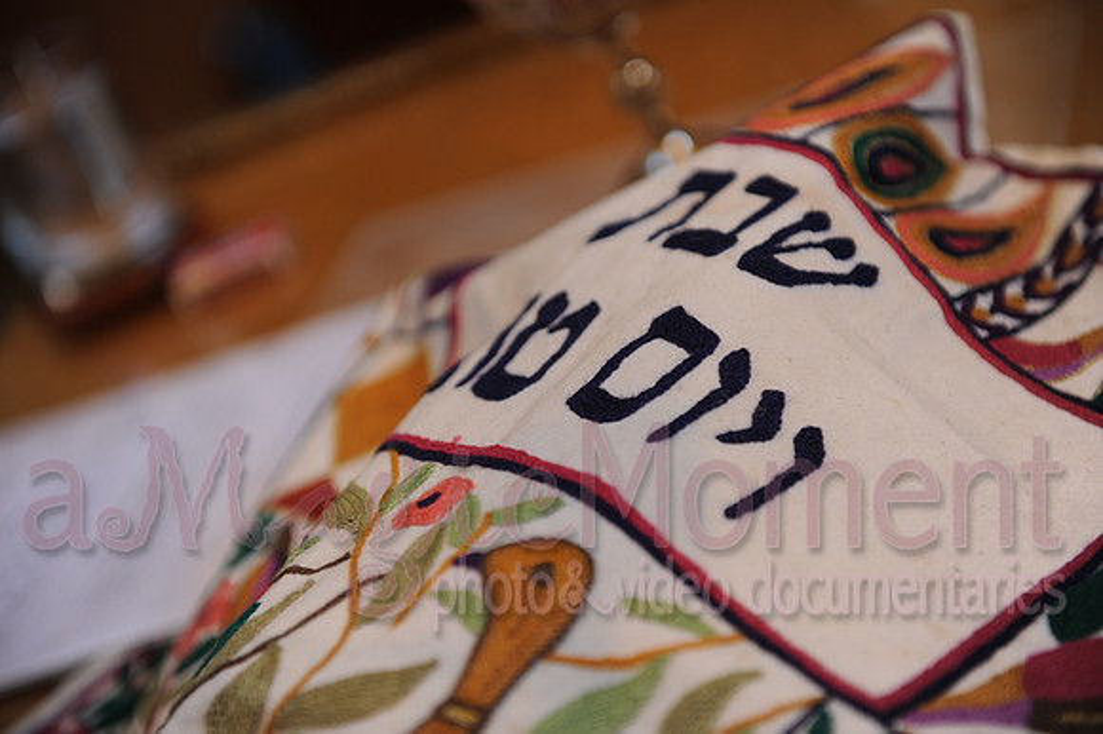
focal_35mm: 70
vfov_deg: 19.4
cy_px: 367
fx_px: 2143
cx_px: 552
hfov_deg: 28.9
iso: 500
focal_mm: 70
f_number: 3.5
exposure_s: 1/100
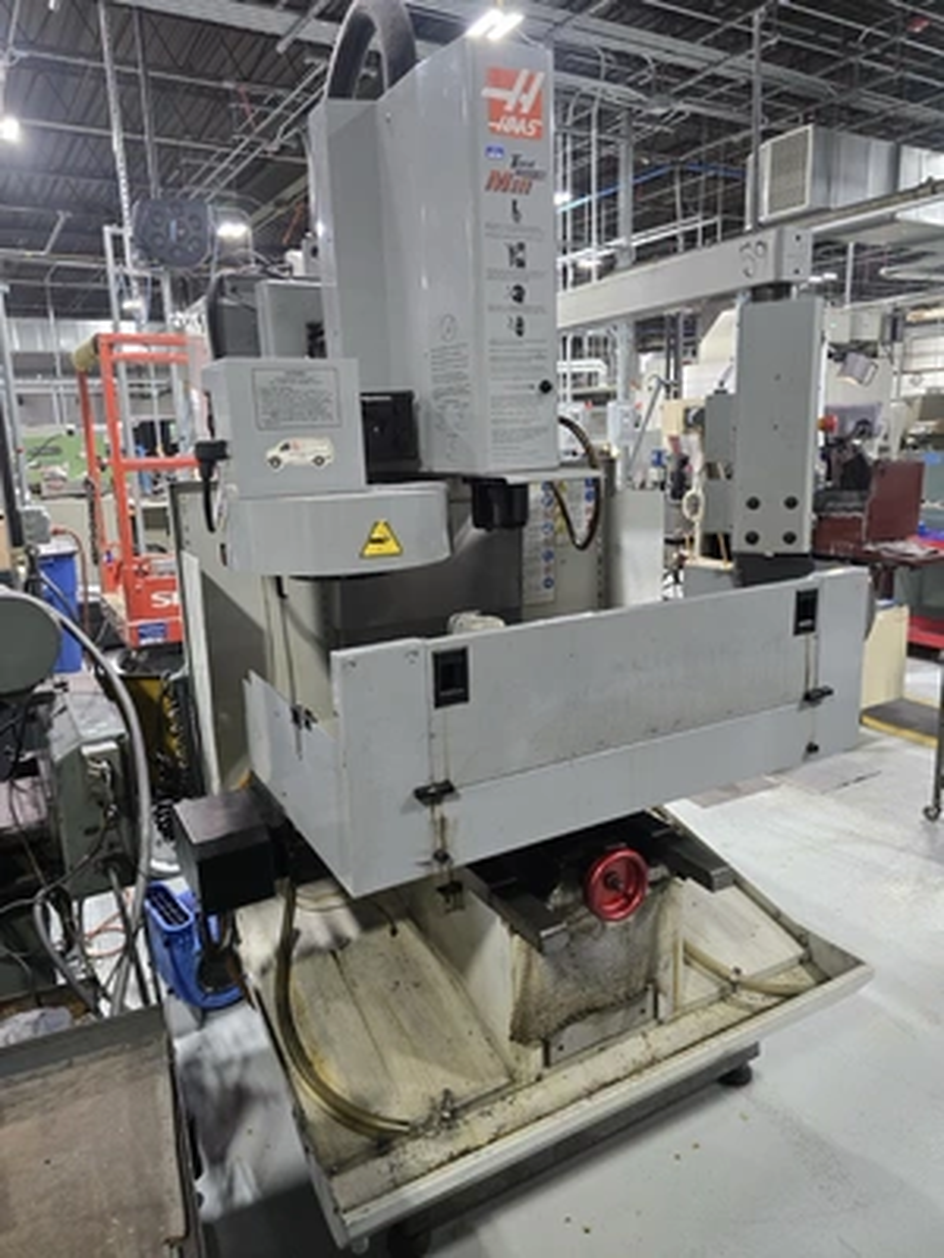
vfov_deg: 73.9
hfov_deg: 58.9
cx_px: 472
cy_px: 629
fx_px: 836
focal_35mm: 23
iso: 400
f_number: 1.7
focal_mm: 6.3
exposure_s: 1/120
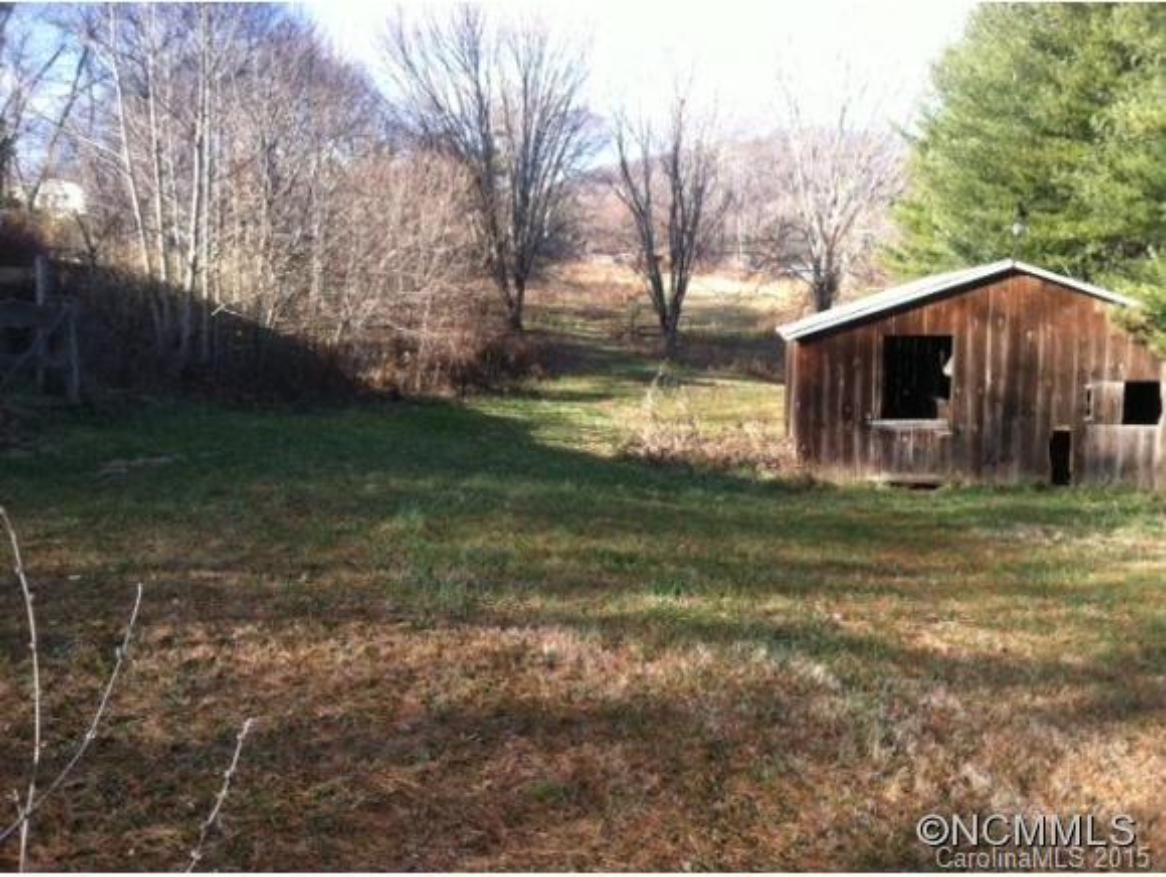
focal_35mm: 35
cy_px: 438
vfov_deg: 40.8
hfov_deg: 52.6
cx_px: 583
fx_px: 1180
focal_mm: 3.85
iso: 80
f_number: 2.8
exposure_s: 1/214
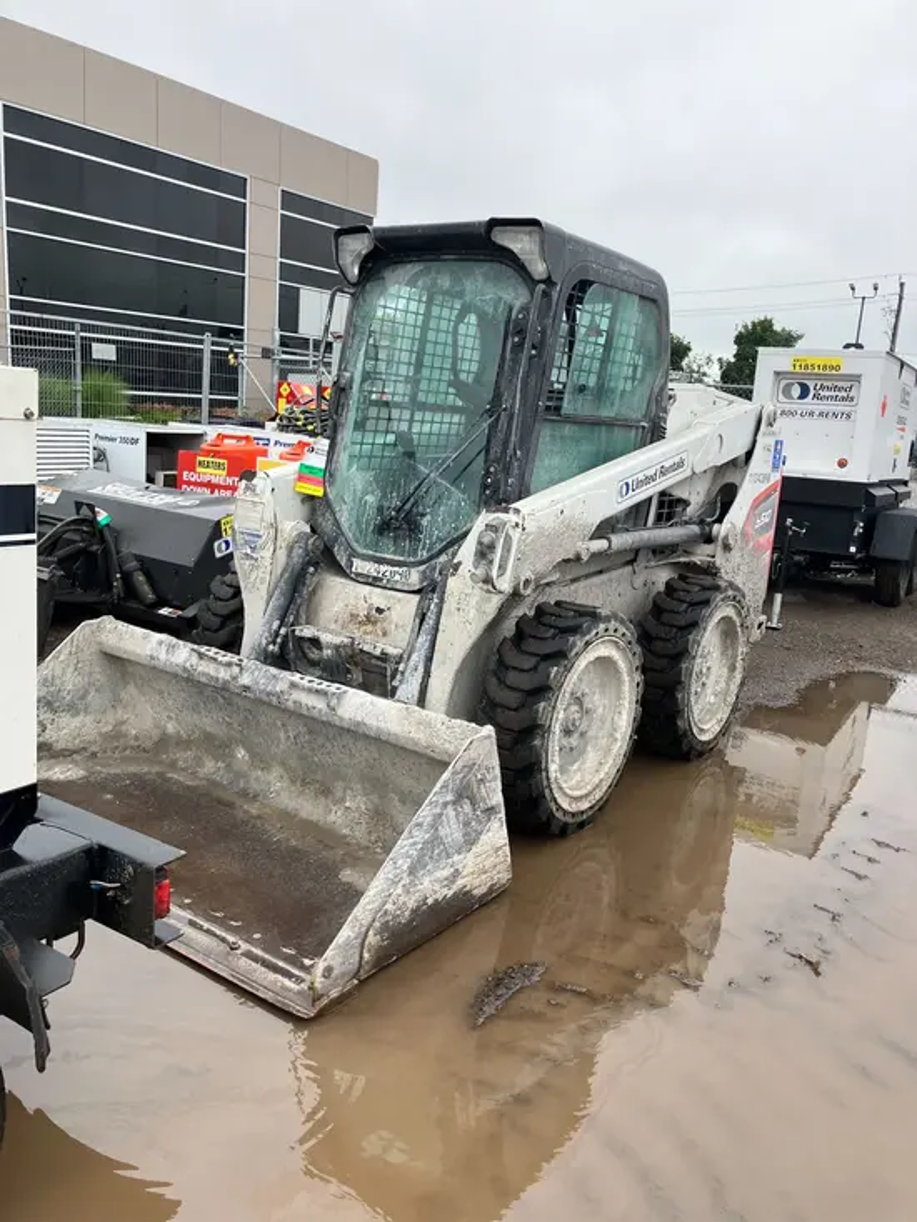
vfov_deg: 63.4
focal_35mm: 28
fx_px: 989
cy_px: 611
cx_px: 458
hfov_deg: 49.8
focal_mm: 3.99
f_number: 1.8
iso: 40
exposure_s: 1/121
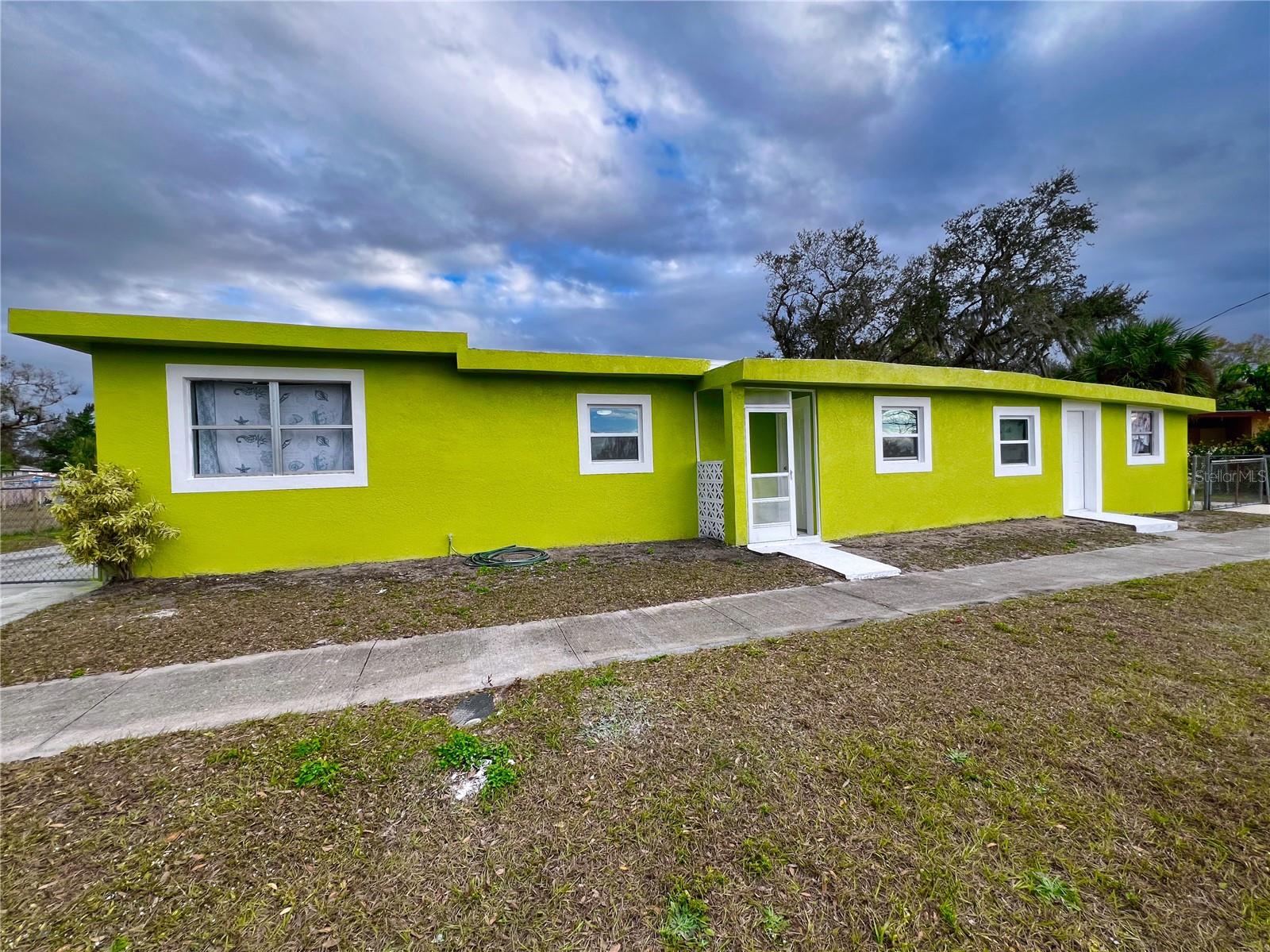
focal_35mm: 13
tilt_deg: -0.7
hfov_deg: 106.2
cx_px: 635
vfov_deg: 89.9
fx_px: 477
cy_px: 476
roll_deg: +2.7
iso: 32
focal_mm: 1.57
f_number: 1.8
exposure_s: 1/490
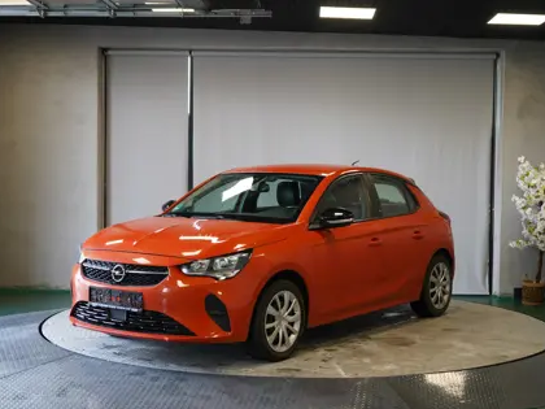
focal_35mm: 55
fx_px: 866
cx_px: 288
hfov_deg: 34.9
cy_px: 206
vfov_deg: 26.6
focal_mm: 50
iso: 1250
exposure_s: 1/160
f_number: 4.5
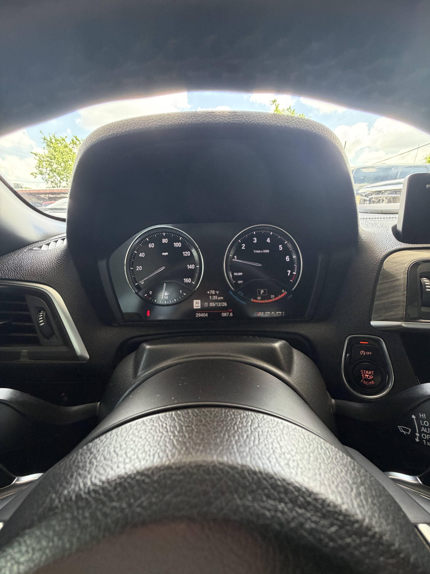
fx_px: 232
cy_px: 287
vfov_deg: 102.1
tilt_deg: -18.5
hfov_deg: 85.7
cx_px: 215
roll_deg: +1.2
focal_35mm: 14
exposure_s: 1/90
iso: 320
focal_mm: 2.22
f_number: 2.2
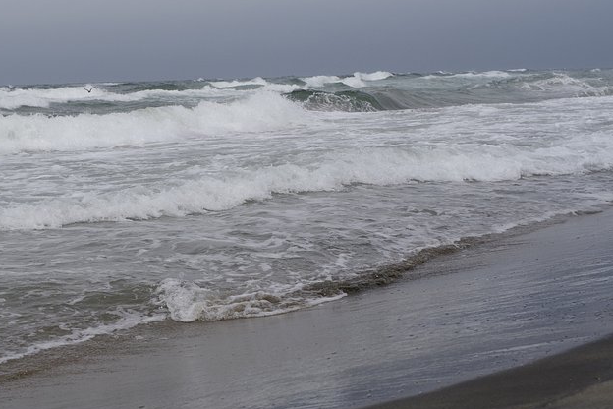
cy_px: 223
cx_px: 145
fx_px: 1396
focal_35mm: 82
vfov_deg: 16.6
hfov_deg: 24.5
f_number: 9
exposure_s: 1/4000
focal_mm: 50
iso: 800
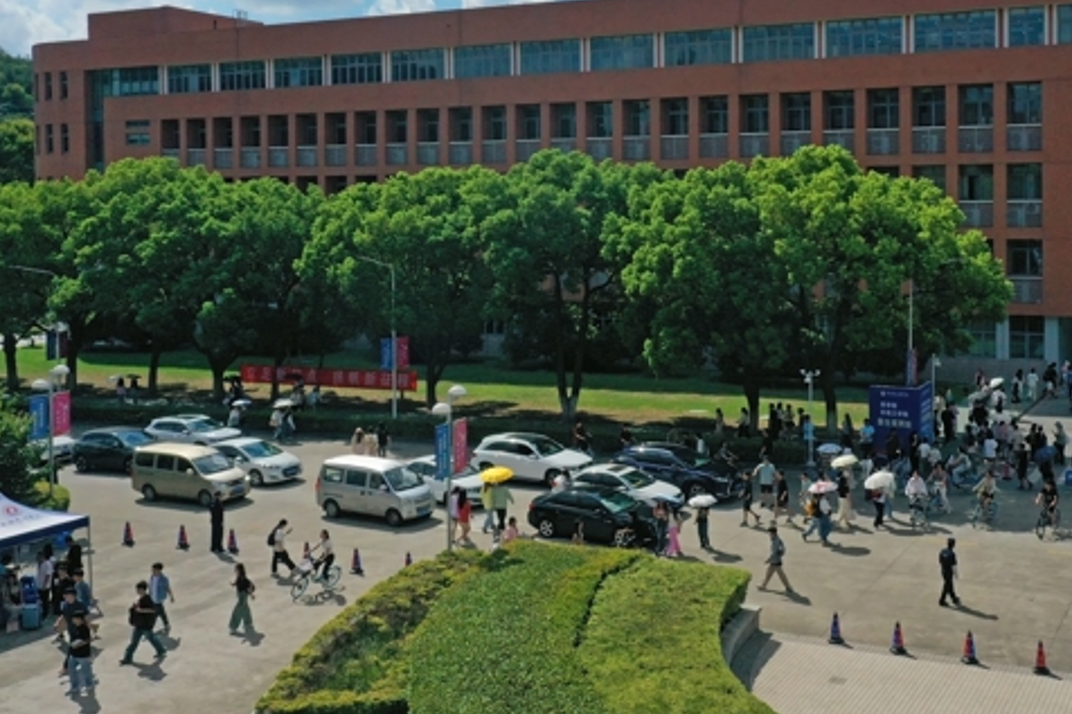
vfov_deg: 33.1
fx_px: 1191
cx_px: 736
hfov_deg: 47.5
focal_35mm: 40
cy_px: 231
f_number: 9
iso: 400
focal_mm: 10.26
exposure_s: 1/2000
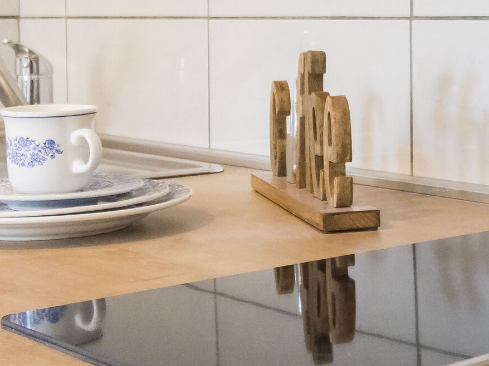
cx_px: 510
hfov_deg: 20.5
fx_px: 1299
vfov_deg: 15.9
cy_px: 46
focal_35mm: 92
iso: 1250
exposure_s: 1/125
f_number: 5.6
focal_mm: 20
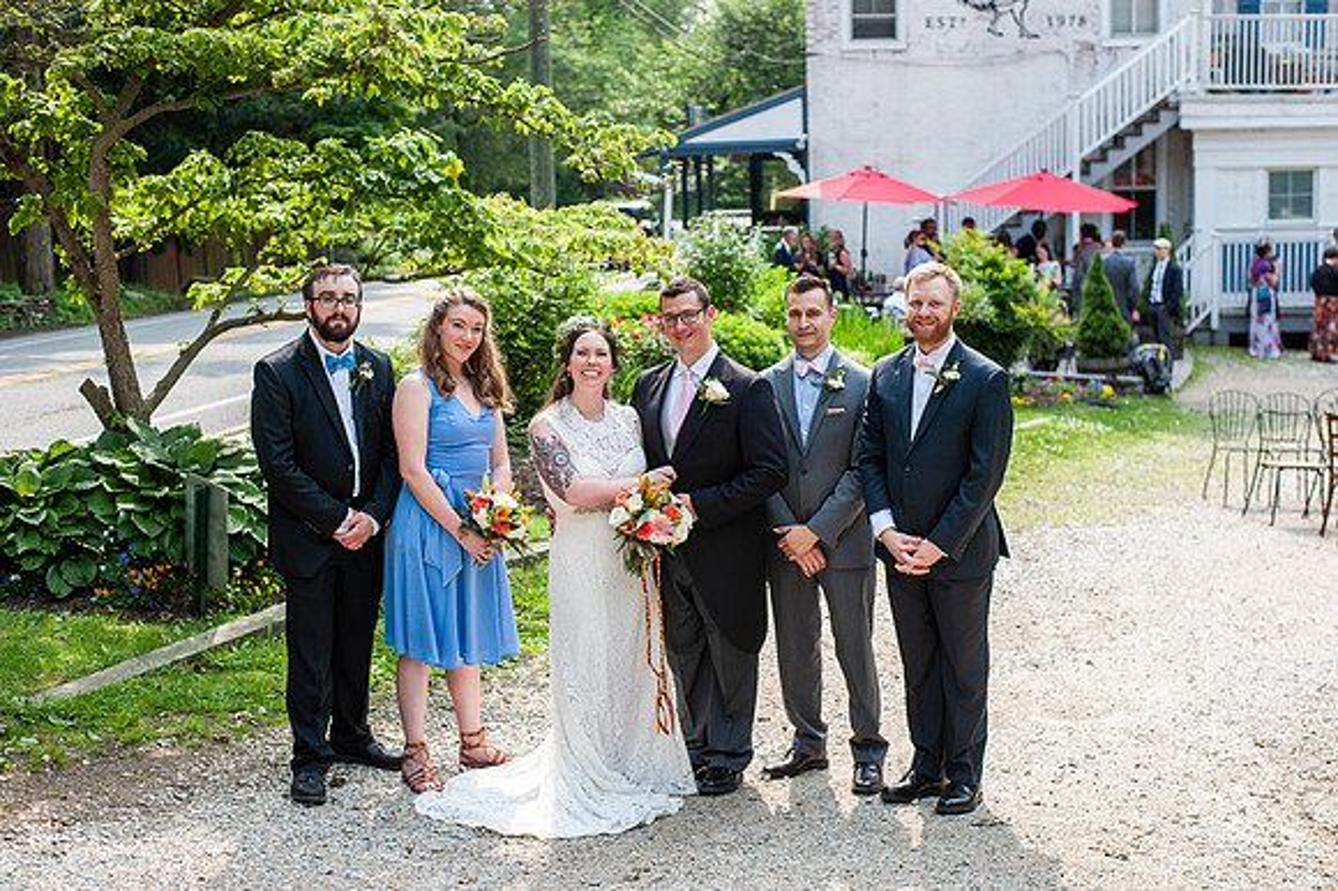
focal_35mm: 50
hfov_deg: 39.6
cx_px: 669
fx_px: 1857
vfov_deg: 27.0
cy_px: 446
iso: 320
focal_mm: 50
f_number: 4
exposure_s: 1/640
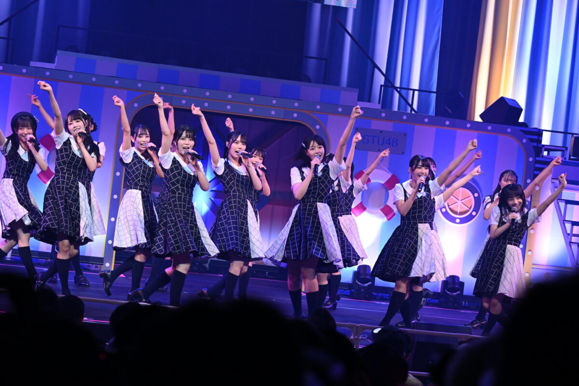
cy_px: 193
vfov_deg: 13.7
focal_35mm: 100
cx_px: 290
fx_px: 1608
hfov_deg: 20.4
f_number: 5.6
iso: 3200
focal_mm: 100
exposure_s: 1/400
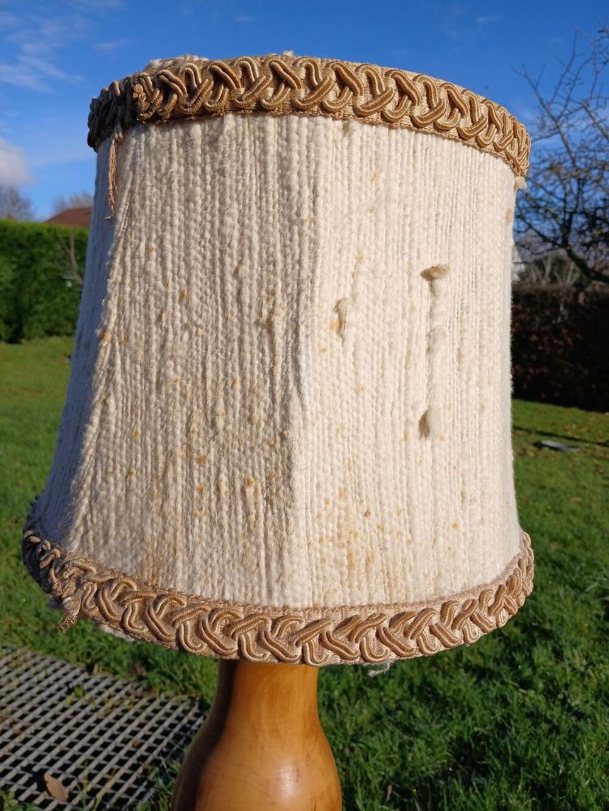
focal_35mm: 26
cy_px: 406
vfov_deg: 67.3
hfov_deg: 53.1
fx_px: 610
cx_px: 304
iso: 20
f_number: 1.8
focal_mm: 3.98
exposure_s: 1/1125
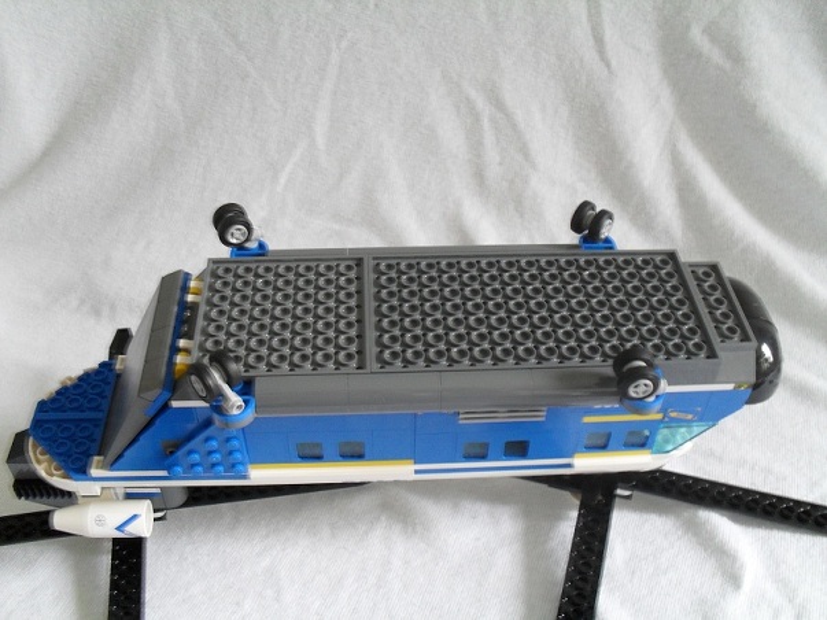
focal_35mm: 35
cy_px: 310
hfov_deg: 52.6
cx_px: 414
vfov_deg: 40.7
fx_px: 836
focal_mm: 6.3
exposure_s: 1/4
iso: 200
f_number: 3.2
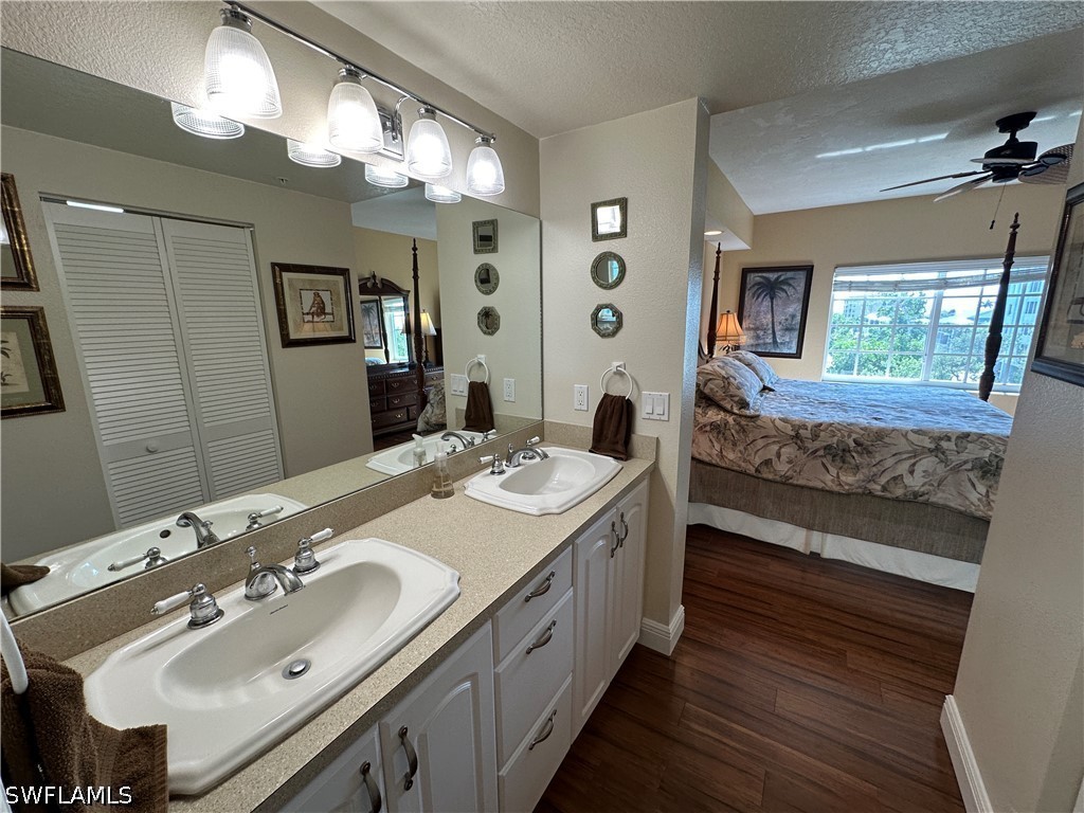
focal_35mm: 14
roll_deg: +0.3
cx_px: 542
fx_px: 438
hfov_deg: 102.1
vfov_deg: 85.7
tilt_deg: -10.3
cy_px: 406
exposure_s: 1/120
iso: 100
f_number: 2.2
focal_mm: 2.22
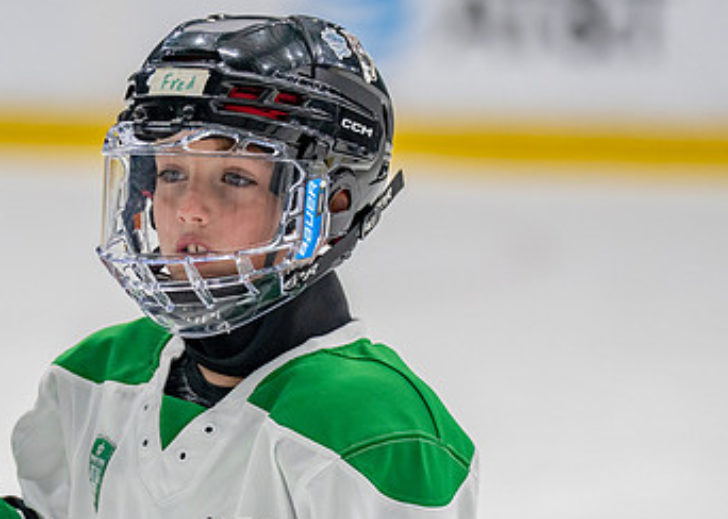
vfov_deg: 4.5
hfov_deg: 6.3
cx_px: 258
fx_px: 6593
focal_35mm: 319
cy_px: 349
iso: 1000
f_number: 2.8
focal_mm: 154
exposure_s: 1/1600
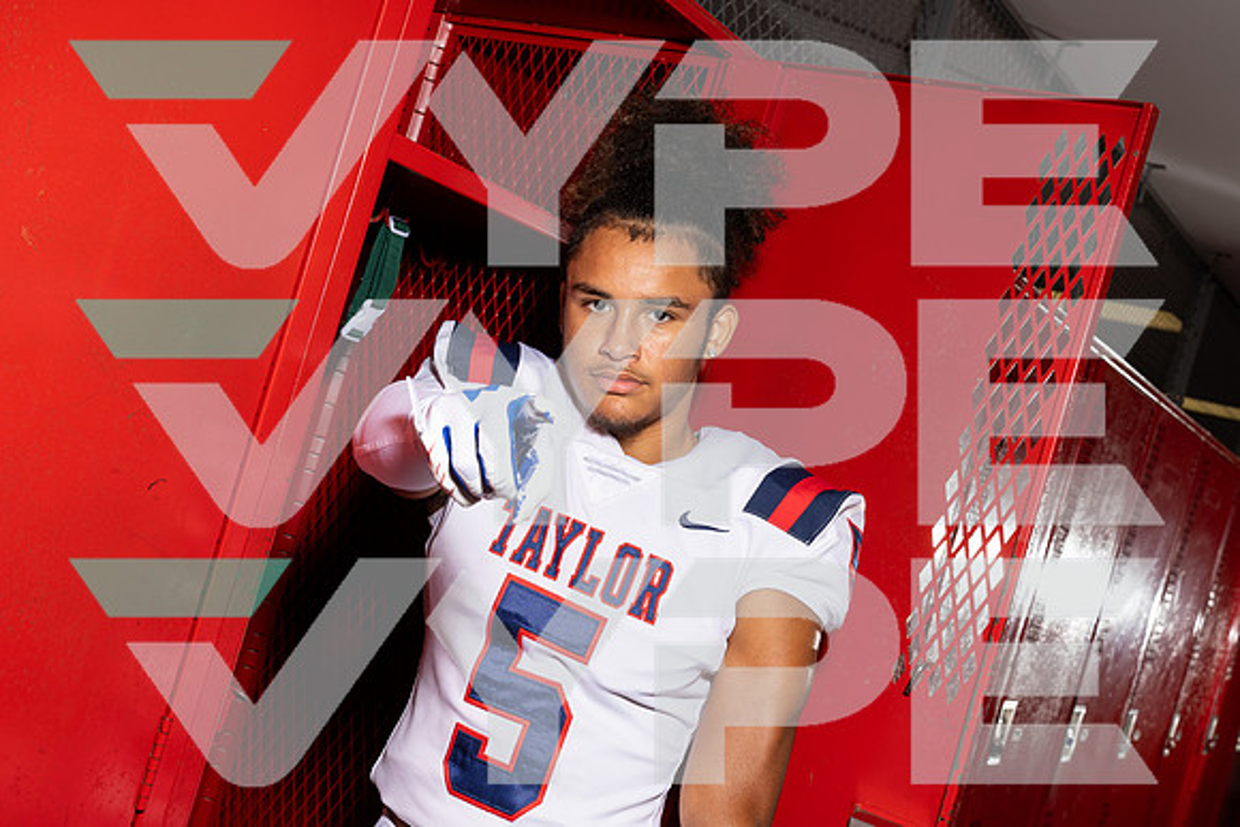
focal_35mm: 43
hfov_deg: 45.4
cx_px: 620
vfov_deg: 31.2
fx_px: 1481
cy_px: 414
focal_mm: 43
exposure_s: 1/250
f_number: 9
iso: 200
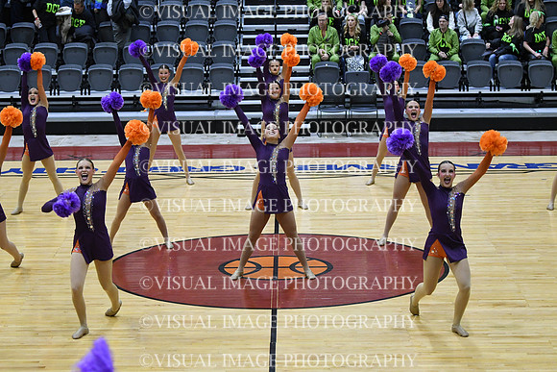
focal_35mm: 105
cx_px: 278
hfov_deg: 19.5
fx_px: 1625
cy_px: 186
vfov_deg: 13.0
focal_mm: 70
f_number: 4
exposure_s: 1/500
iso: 4000
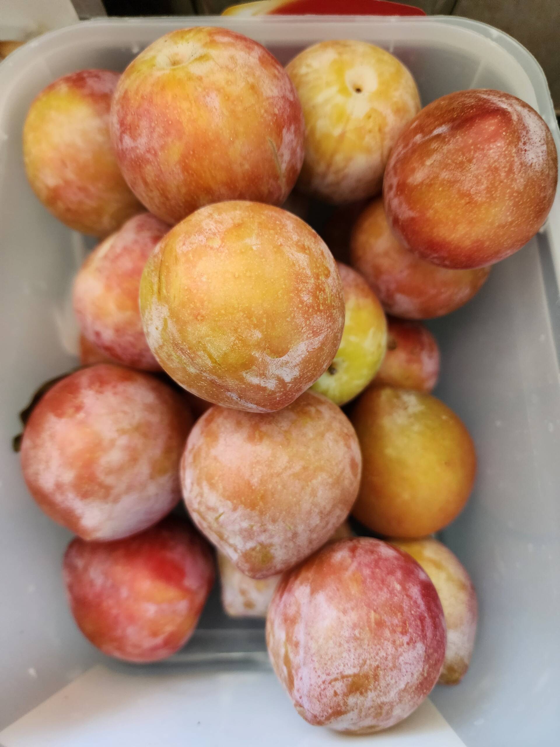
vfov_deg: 73.9
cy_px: 374
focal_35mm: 23
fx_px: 496
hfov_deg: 58.9
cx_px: 280
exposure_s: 1/100
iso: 500
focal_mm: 6.4
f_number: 1.8
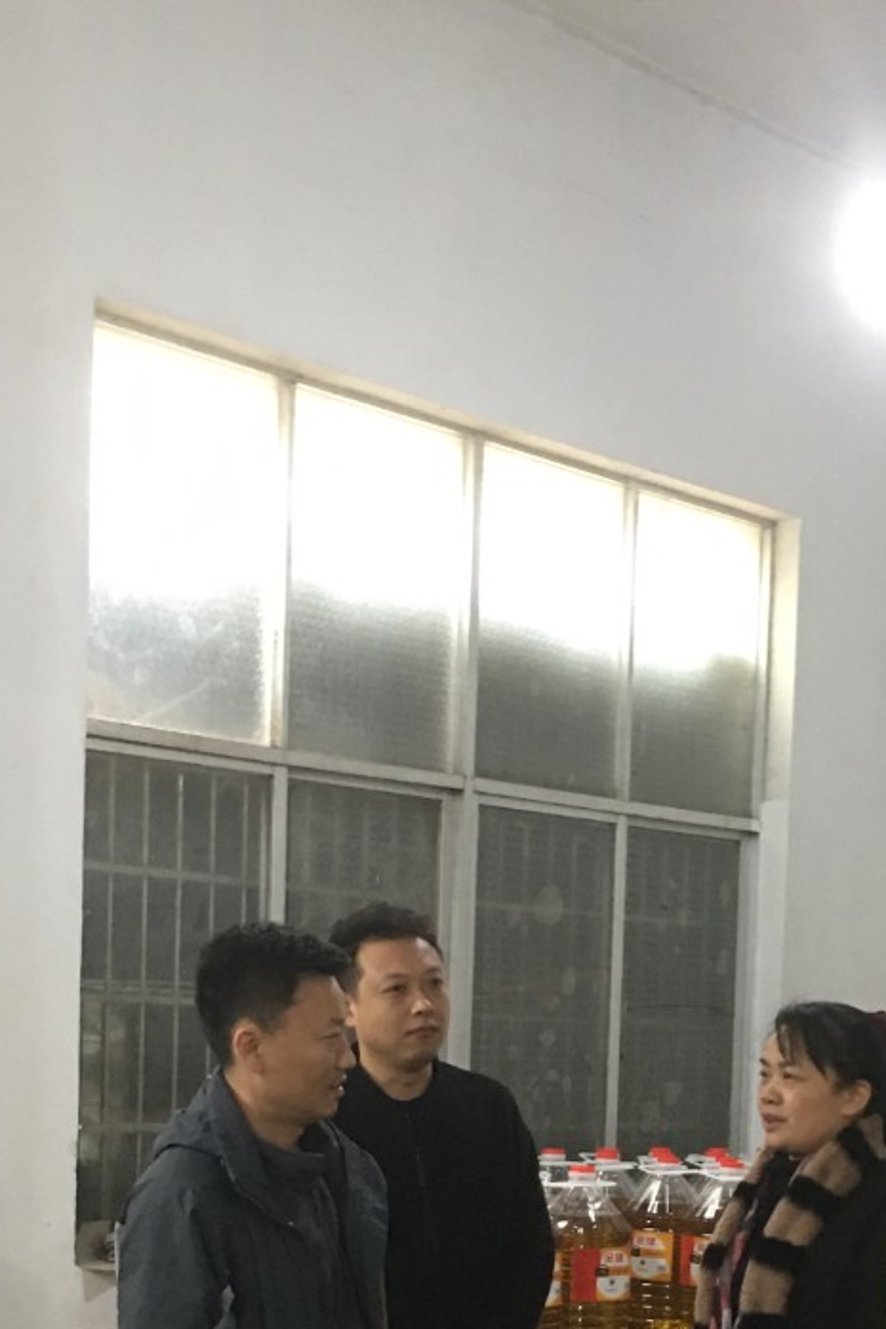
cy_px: 1174
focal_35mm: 59
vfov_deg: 32.4
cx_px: 709
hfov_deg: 22.7
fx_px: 2179
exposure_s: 1/8
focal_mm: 4.15
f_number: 2.2
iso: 100
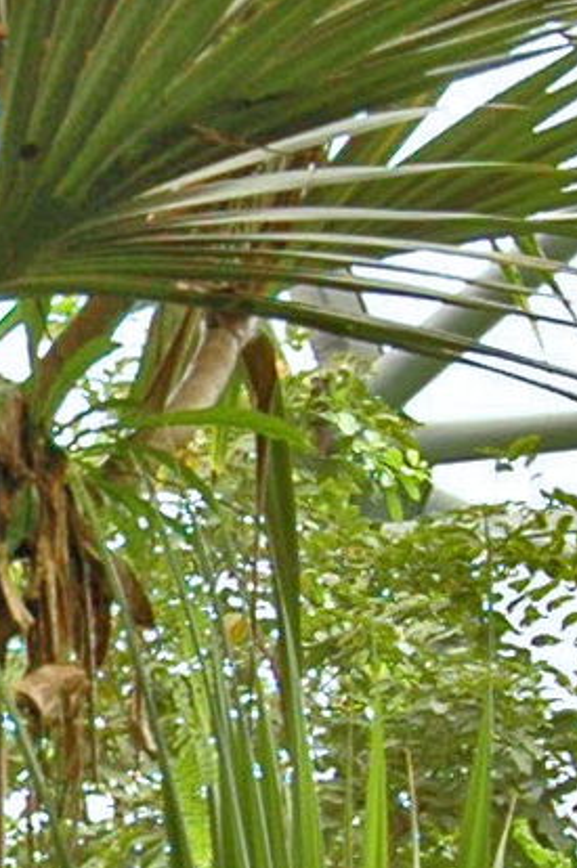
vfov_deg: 8.9
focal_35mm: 230
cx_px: -453
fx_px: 5543
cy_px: 757
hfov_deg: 5.9
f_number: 4.5
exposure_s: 1/80
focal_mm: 22
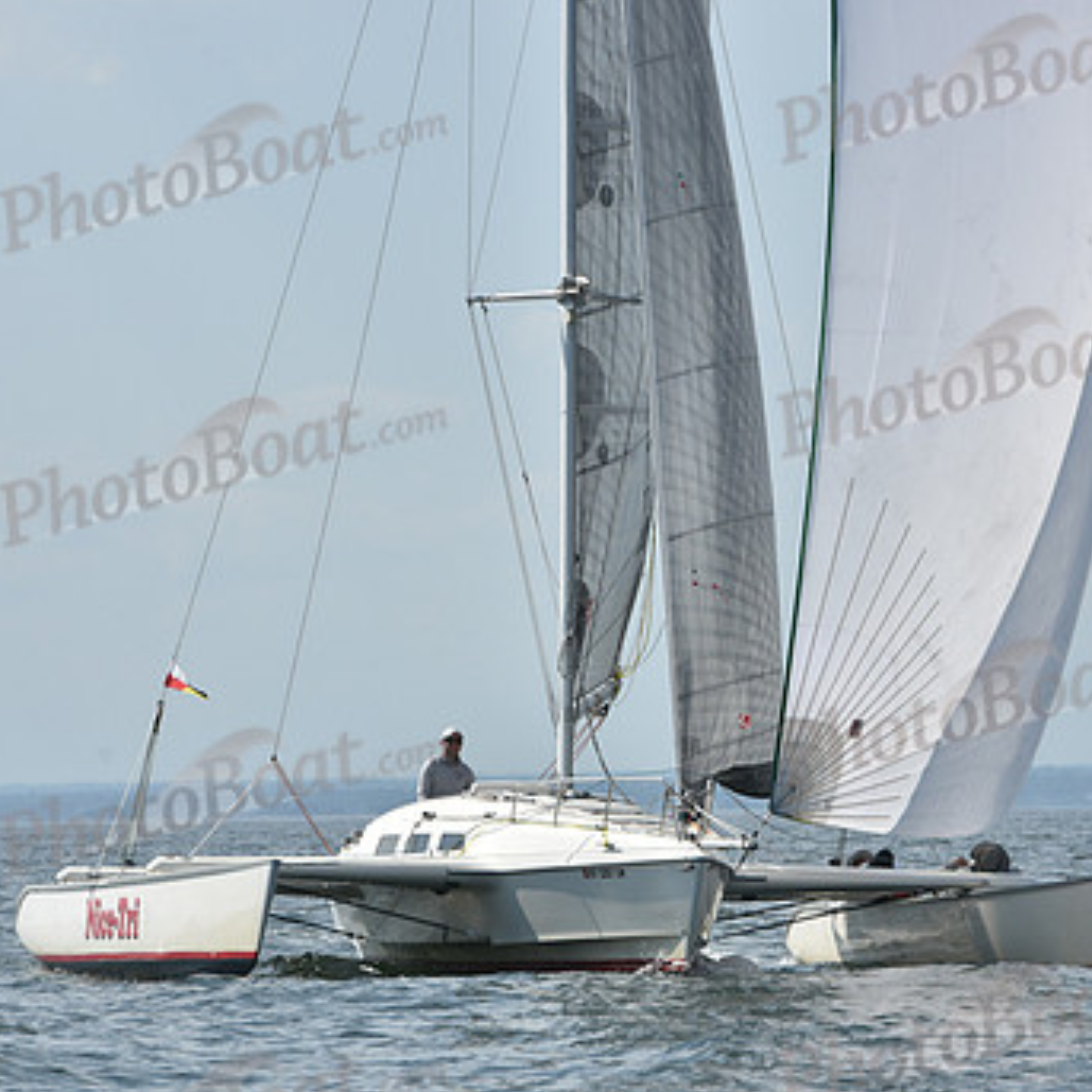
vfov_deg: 6.3
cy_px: 584
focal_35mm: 280
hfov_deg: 6.3
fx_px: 9993
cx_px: 614
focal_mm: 195
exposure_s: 1/1250
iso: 250
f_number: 9
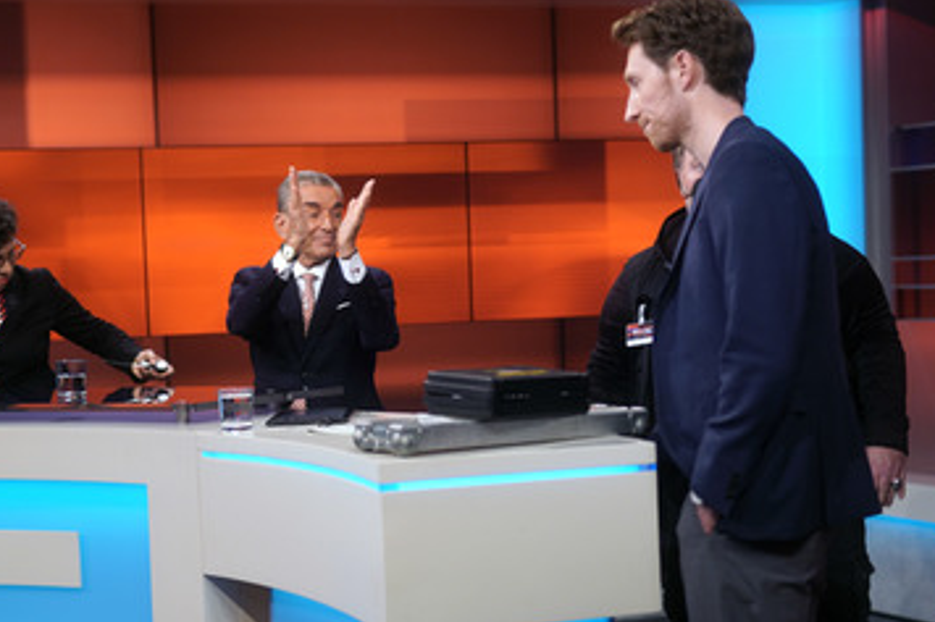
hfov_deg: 35.1
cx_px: 453
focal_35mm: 57
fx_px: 1480
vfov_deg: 23.7
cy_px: 346
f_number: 1.4
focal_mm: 30
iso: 160
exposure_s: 1/100
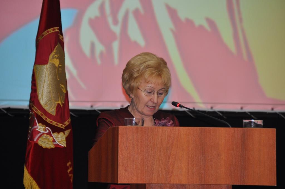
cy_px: 94
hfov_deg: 8.9
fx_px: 1838
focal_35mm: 232
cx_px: 142
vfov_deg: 5.9
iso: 800
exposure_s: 1/60
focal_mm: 155
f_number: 5.6
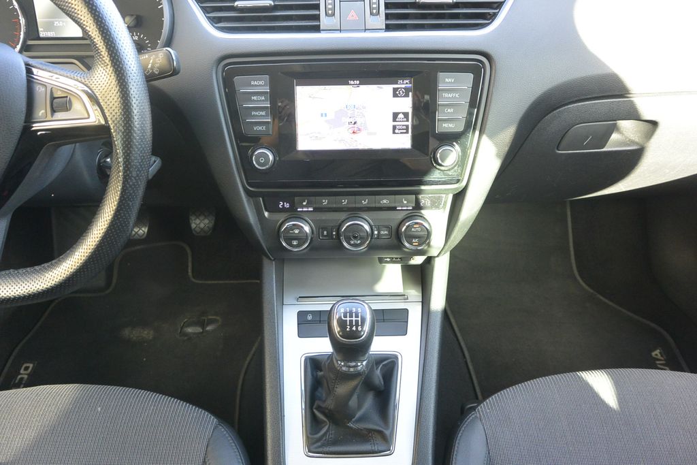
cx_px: 348
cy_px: 232
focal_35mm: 27
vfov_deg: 47.9
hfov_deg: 67.4
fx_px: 523
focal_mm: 10
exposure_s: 1/60
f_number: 3.5
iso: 500
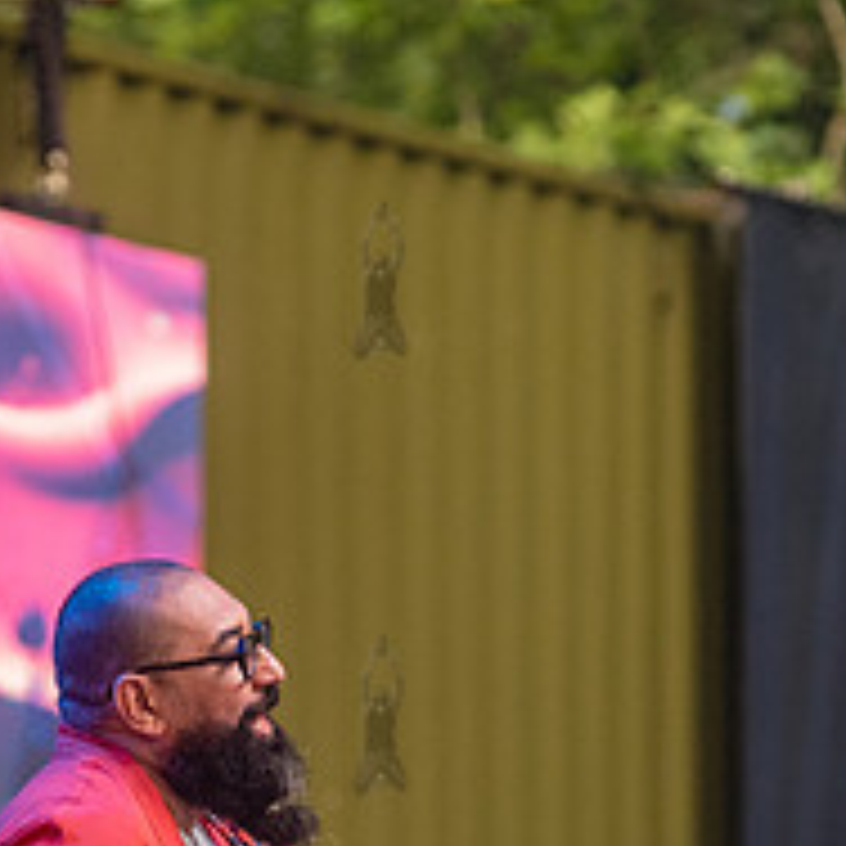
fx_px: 13438
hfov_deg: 3.6
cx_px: 378
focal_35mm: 486
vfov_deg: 3.6
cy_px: 713
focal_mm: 185
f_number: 4
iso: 2000
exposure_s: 1/500
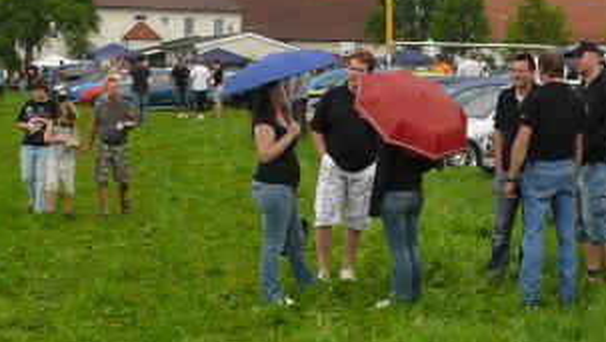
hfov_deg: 23.8
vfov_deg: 13.7
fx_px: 1415
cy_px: 83
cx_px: 488
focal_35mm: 88
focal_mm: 7.4
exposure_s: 1/200
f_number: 5
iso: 100
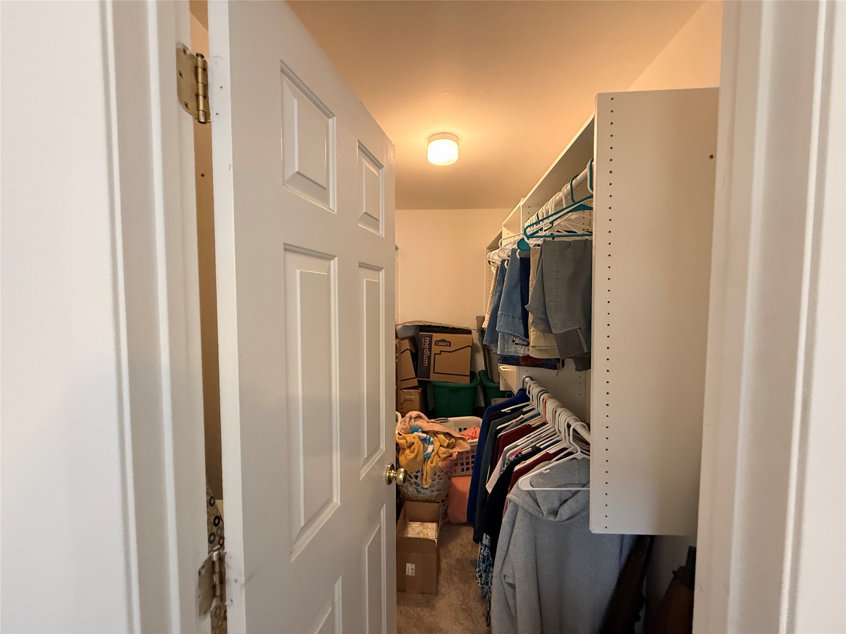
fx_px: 342
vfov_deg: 85.7
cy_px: 317
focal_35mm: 14
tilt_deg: -4.3
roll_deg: +0.6
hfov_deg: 102.1
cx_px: 423
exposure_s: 1/60
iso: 500
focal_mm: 2.22
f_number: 2.2
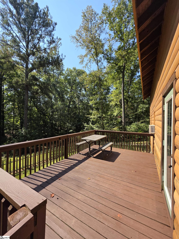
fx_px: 90
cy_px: 120
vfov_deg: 106.2
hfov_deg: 89.9
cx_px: 90
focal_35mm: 13
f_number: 1.9
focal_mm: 2.2
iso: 40
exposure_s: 1/1245
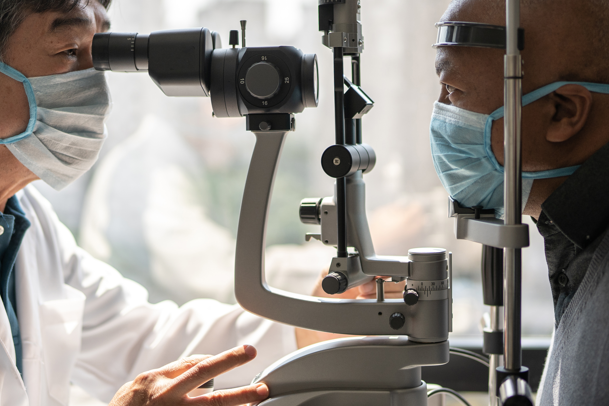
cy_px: 140
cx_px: 273
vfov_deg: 22.2
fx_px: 1032
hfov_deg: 32.9
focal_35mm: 61
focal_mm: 35
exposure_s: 1/1000
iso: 200
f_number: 1.2
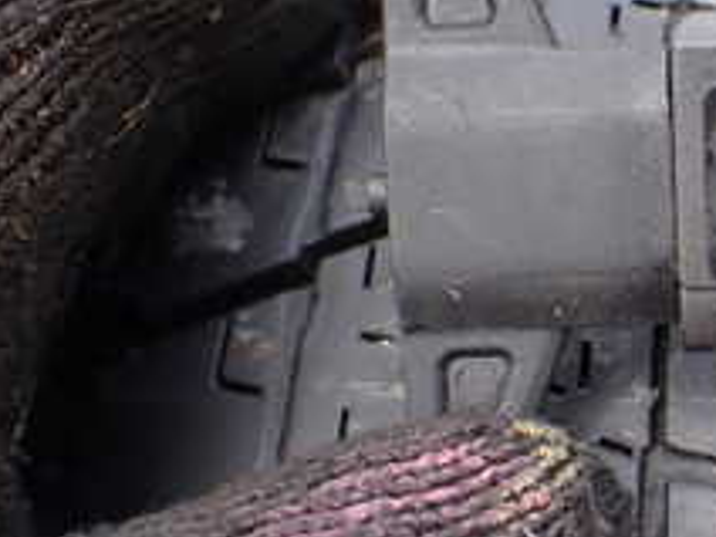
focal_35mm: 85
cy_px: 324
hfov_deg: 21.4
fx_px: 1758
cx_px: 861
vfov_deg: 17.3
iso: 100
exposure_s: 1/200
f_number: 3.2
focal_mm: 5.4
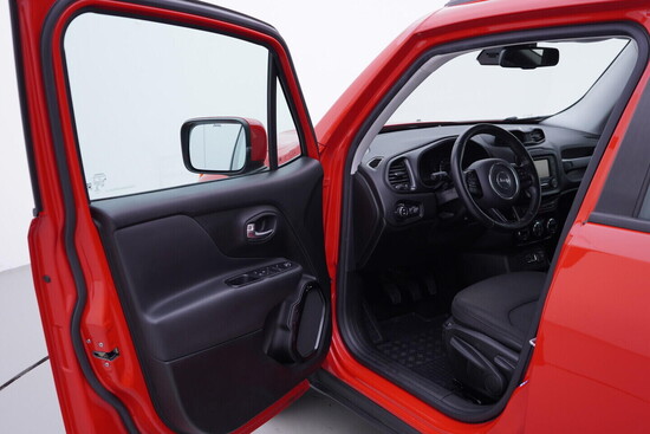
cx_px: 325
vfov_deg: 36.9
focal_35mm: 36
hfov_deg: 53.1
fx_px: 650
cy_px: 217
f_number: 3.2
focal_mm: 24
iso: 125
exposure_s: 1/50
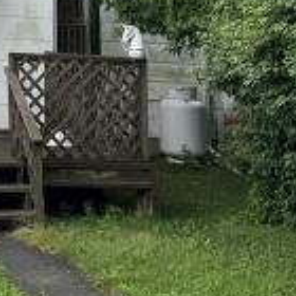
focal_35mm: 109
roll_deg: -2.9
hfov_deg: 14.8
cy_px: -137
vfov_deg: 14.9
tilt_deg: +8.1
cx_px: -150
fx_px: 1054
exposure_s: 1/782
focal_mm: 6.76
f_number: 1.78
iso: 80
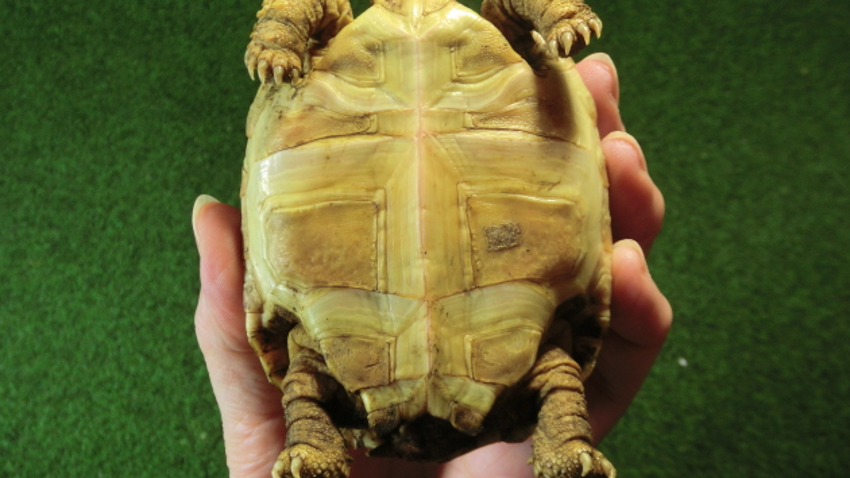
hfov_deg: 62.6
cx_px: 420
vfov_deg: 37.7
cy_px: 227
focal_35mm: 31
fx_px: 699
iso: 200
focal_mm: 5
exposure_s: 1/60
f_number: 3
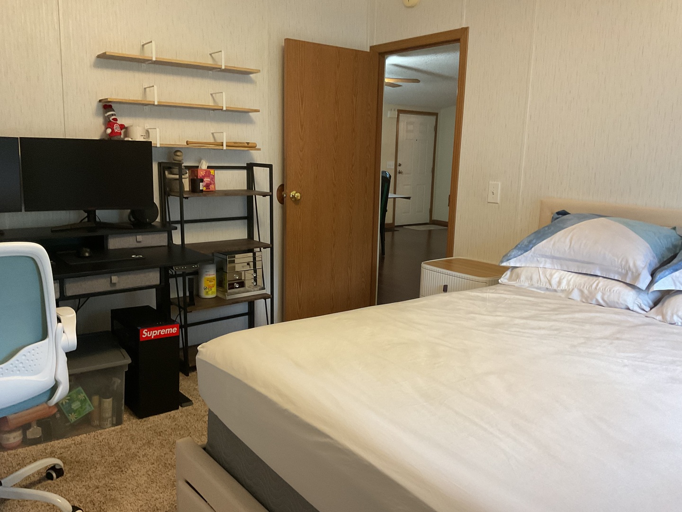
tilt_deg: -9.8
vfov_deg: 48.2
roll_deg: -2.9
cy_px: 256
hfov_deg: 61.7
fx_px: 571
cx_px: 341
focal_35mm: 29
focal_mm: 3
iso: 160
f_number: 1.8
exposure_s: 1/60
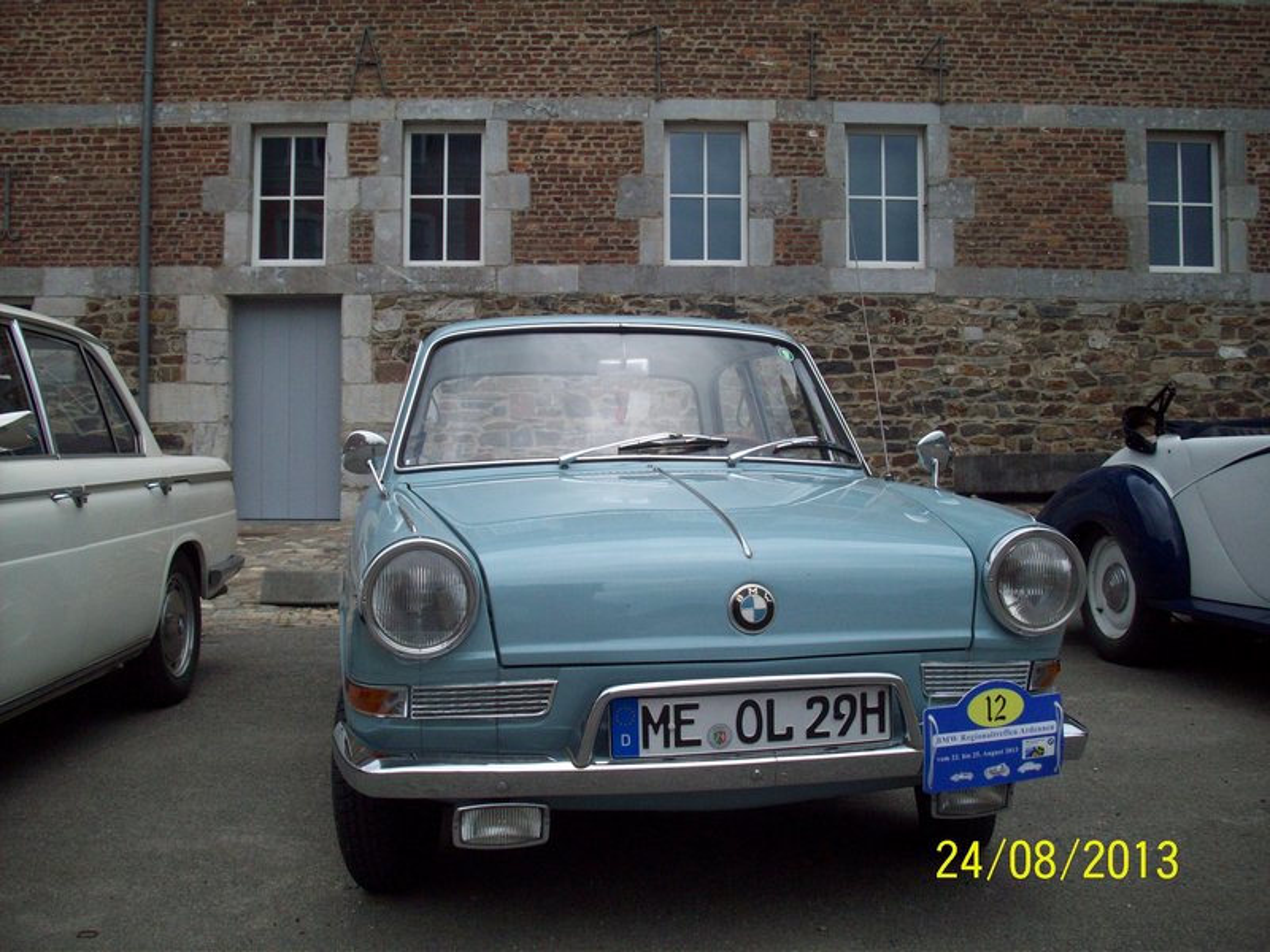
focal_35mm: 37
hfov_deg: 50.1
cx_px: 635
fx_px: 1357
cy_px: 476
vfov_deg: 38.7
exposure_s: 1/205
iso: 80
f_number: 5.6
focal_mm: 6.2
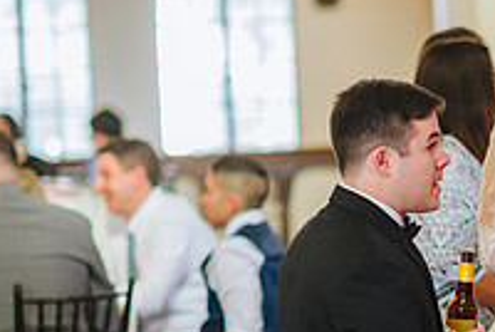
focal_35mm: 246
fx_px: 3387
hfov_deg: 8.3
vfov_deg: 5.6
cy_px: 308
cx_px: 609
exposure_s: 1/250
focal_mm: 85
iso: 640
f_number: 2
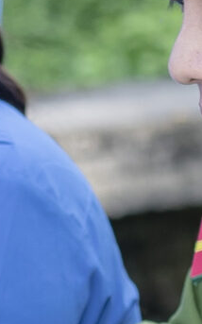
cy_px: 399
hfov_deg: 3.3
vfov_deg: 5.3
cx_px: 144
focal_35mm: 396
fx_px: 3492
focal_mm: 35
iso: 200
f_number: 3.2
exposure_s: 1/640
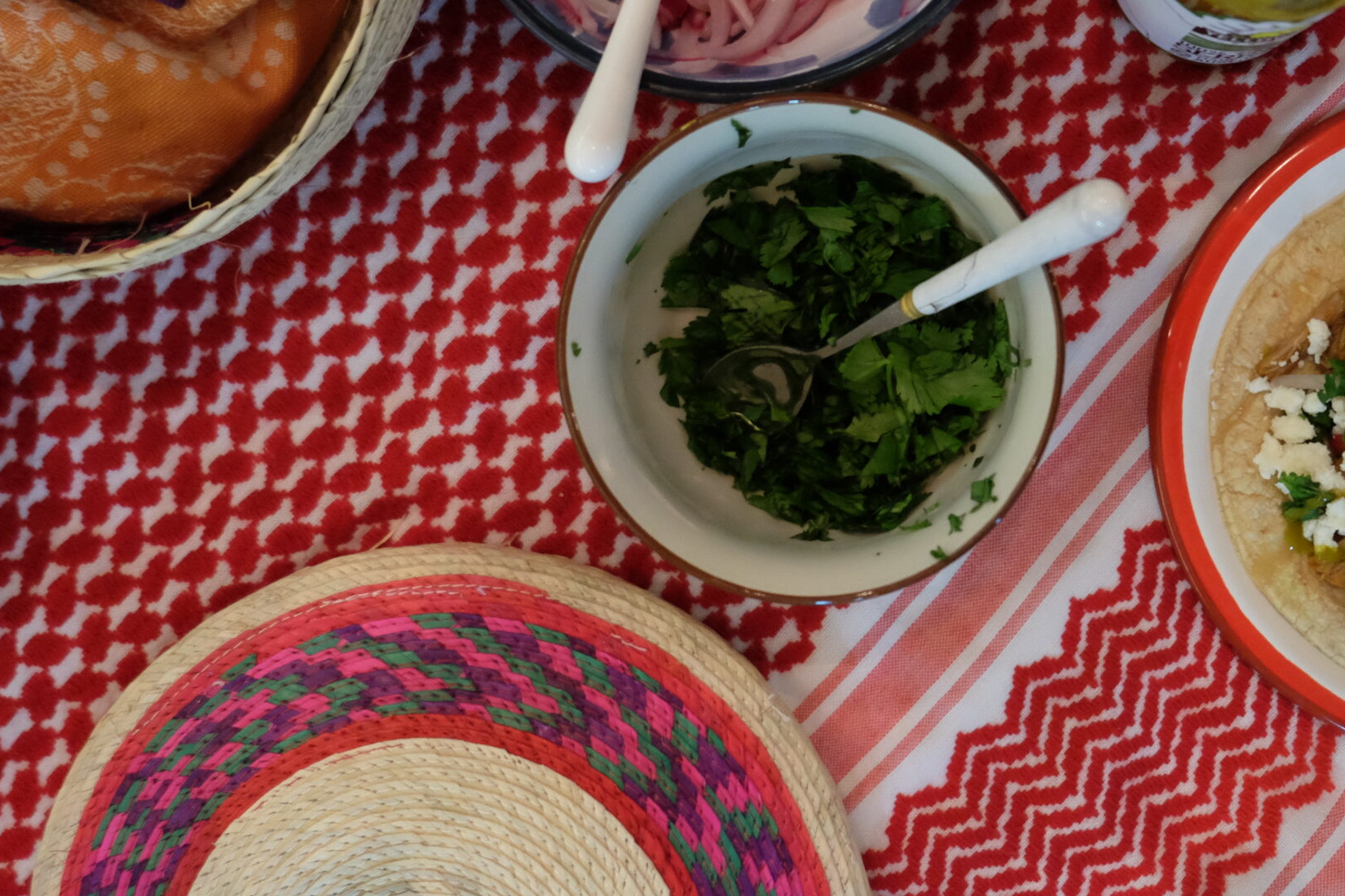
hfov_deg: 42.4
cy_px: 249
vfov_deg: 28.9
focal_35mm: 46
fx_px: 1718
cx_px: 845
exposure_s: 1/60
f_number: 2.8
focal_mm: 19.6
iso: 3200
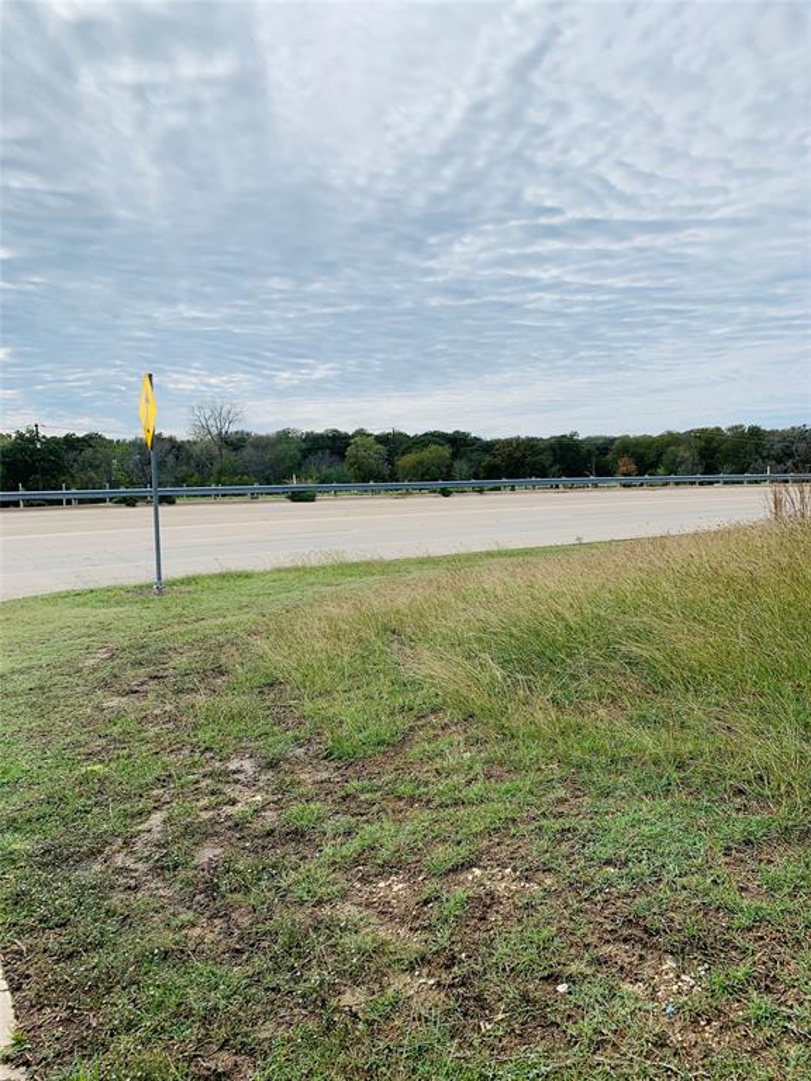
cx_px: 406
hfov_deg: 53.1
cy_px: 540
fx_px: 812
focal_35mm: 26
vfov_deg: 67.3
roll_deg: +1.5
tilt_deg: -6.7
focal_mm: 4.25
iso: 25
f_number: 1.8
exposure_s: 1/3401
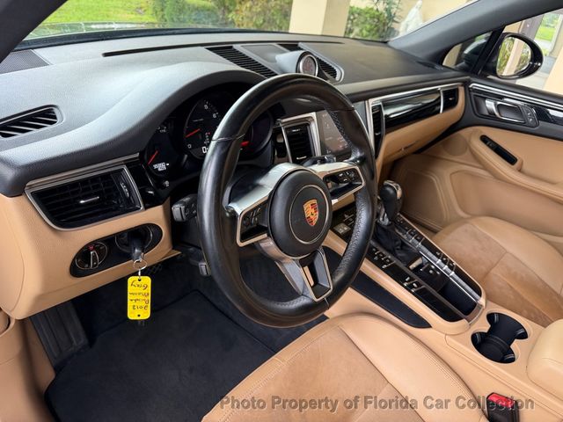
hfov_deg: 71.6
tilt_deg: -30.2
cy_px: 211
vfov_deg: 56.8
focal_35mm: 24
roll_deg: -8.8
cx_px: 282
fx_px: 390
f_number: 1.78
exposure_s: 1/157
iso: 125
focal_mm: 6.76
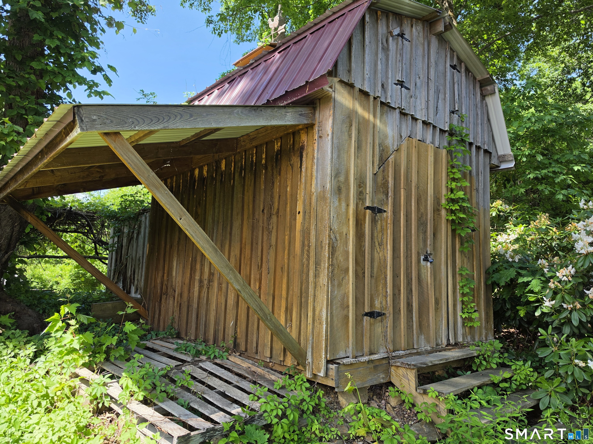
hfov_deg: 73.9
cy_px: 222
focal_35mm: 23
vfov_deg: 58.9
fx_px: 394
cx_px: 296
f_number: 1.4
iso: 64
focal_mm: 6.5
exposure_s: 1/1930
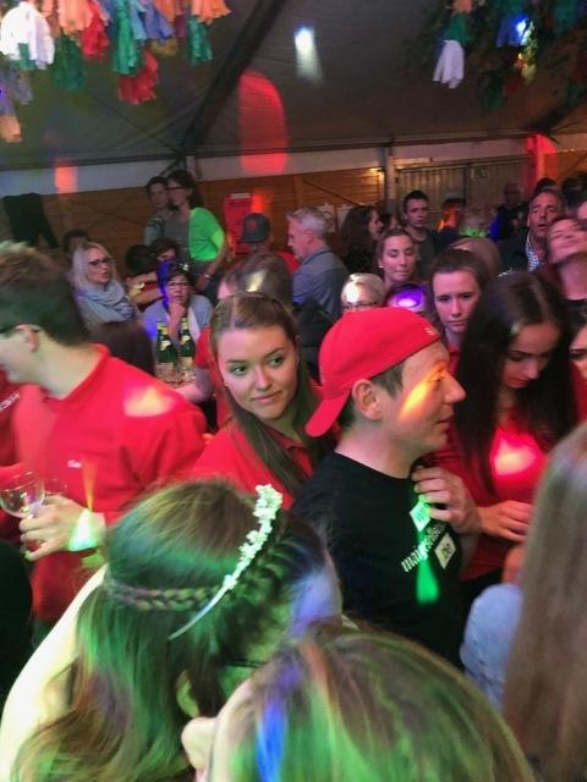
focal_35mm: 28
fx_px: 633
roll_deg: +5.1
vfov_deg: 63.4
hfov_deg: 49.7
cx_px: 294
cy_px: 391
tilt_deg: -15.2
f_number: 1.8
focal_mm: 3.99
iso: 640
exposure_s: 1/25
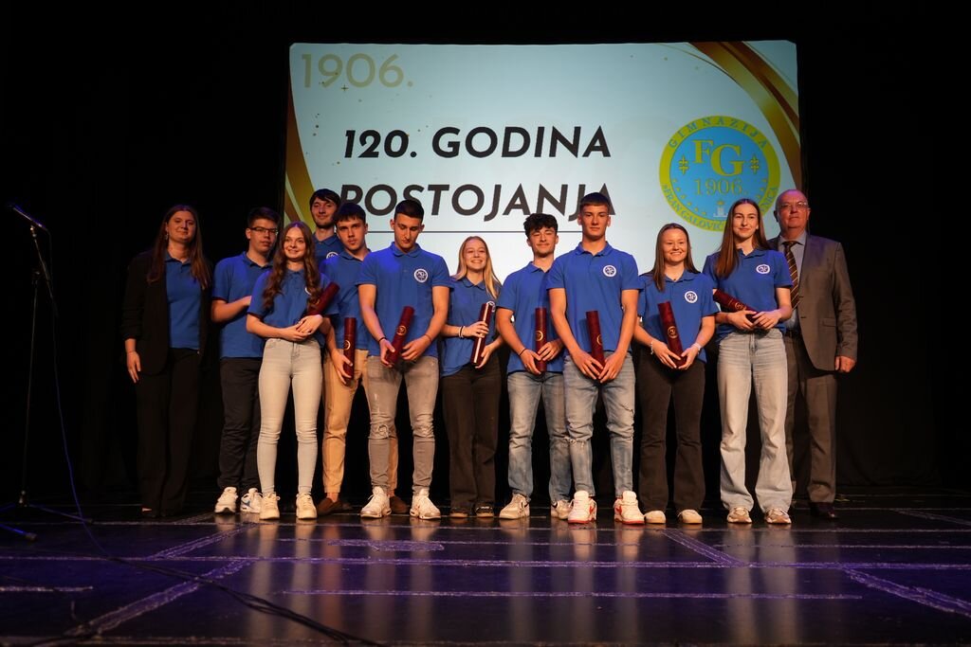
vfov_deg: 42.3
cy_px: 324
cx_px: 486
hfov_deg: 60.3
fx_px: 836
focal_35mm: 31
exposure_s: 1/40
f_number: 4
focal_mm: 31
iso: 400
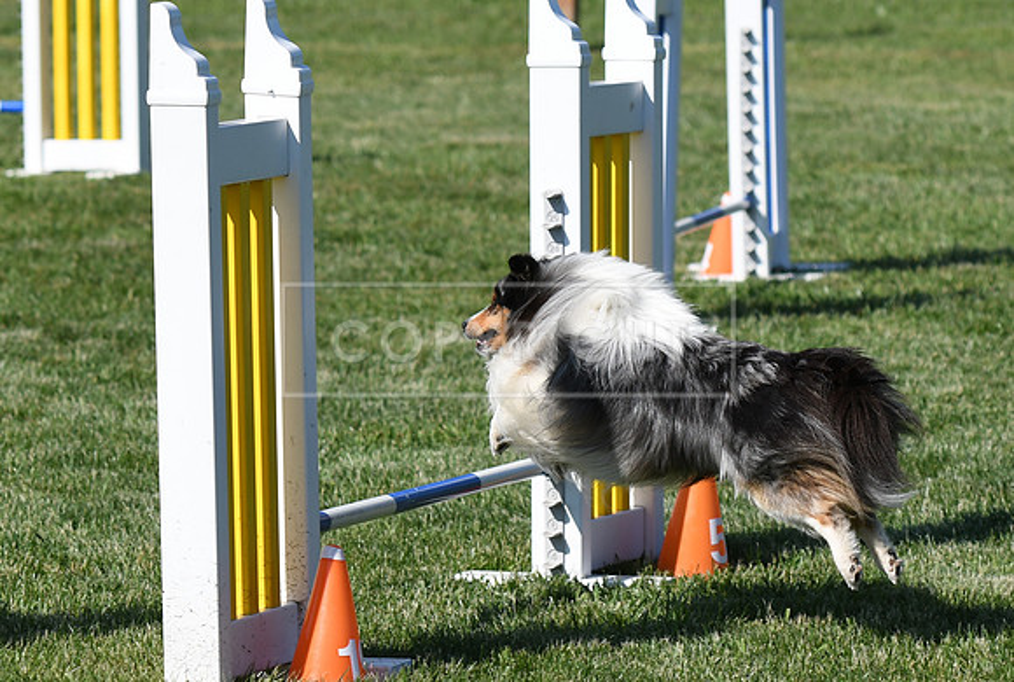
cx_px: 507
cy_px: 341
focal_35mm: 147
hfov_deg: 13.9
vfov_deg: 9.4
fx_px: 4151
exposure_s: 1/2000
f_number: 4
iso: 200
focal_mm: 98
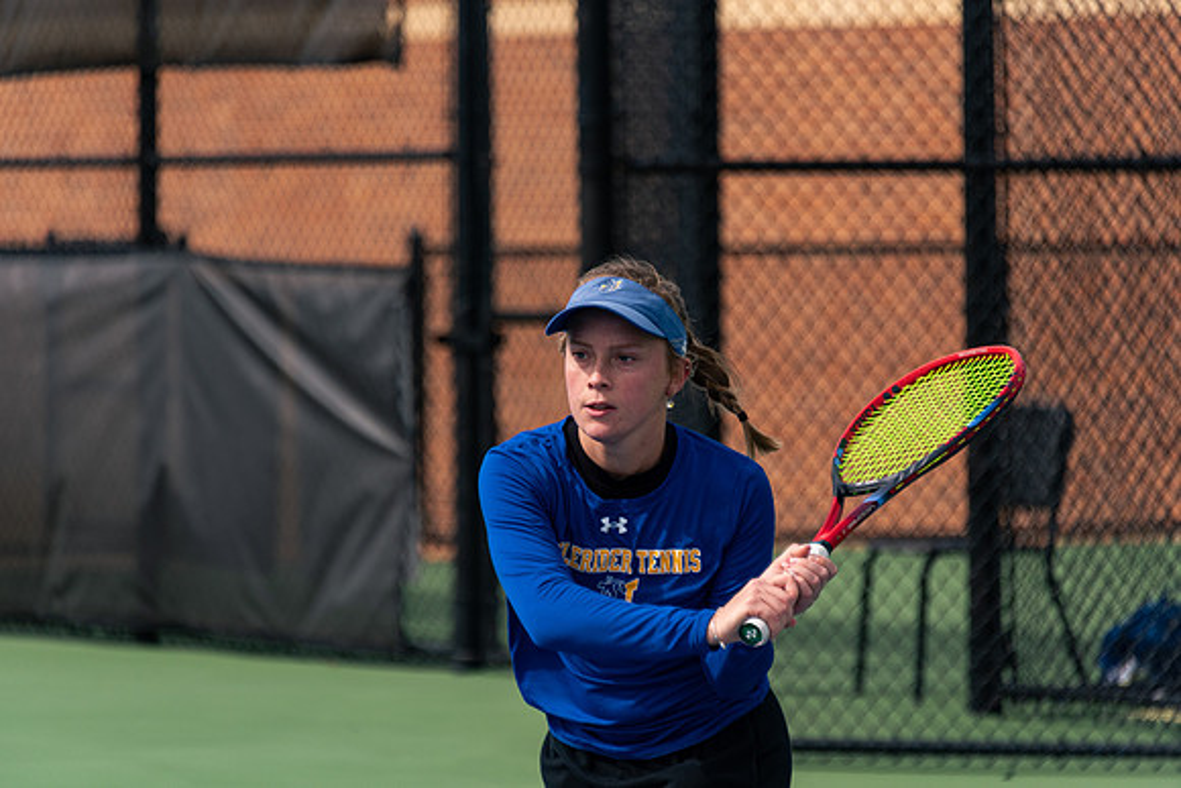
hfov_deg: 6.9
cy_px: 394
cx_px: 590
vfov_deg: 4.6
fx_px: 9844
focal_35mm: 300
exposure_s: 1/2500
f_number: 5.6
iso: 640
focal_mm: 300
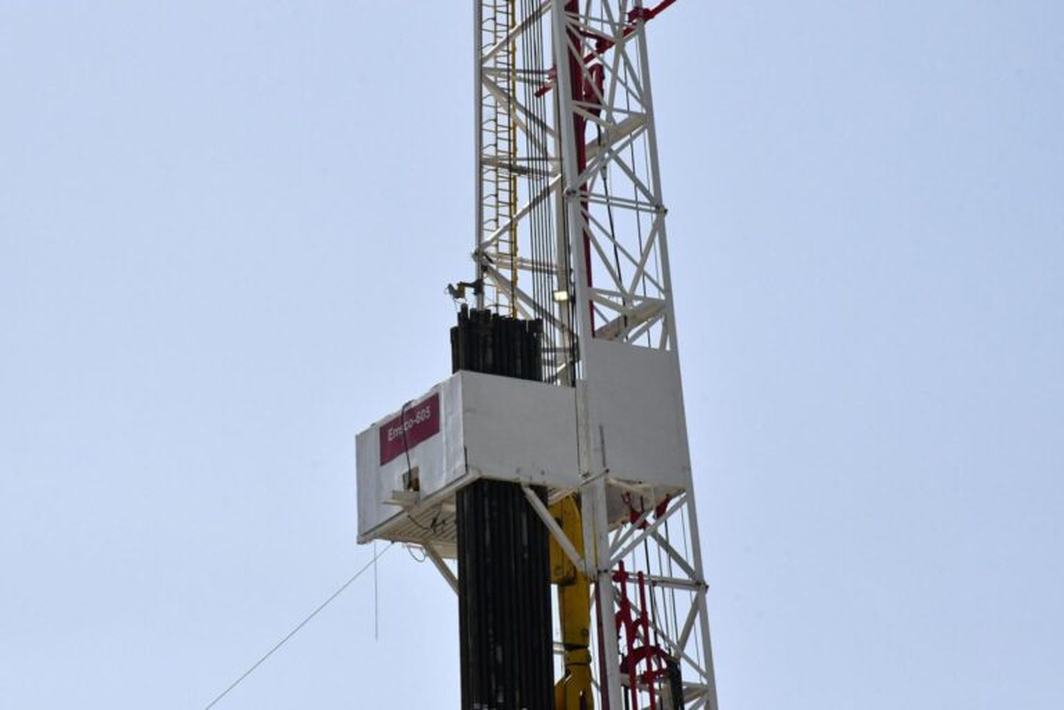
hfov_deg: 13.7
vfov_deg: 9.1
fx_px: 4433
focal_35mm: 150
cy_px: 355
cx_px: 532
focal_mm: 100
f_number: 18
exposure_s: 1/5000
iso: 2500
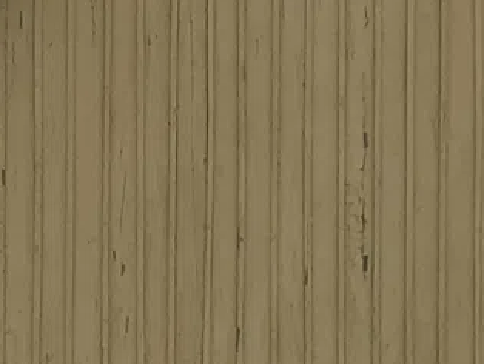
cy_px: 770
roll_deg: -3.5
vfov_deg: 6.7
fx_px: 2994
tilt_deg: +8.9
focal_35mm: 214
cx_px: 251
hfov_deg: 9.2
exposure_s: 1/2591
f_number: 1.8
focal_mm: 3.99
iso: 20
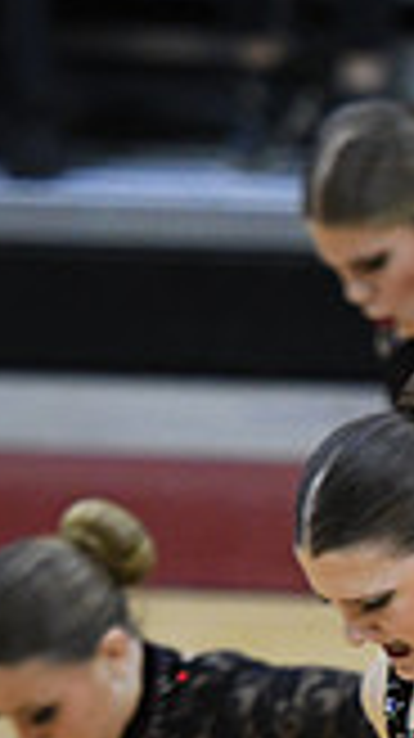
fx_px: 17933
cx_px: 1161
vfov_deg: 2.4
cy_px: 785
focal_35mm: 917
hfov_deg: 1.3
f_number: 2.8
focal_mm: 165
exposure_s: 1/400
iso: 3200
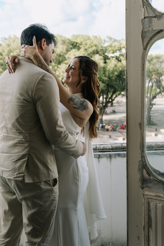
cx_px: 82
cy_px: 123
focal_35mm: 45
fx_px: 307
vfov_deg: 43.6
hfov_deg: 29.9
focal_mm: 30
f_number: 3.2
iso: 100
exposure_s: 1/200
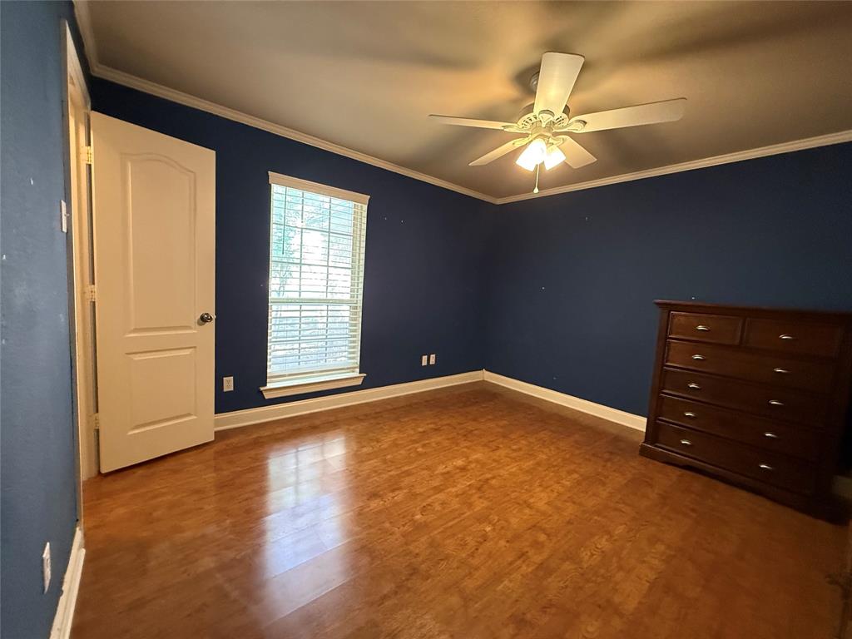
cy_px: 320
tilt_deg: -5.8
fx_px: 345
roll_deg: -4.9
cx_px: 426
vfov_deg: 85.7
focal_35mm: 14
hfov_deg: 102.1
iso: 640
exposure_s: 1/60
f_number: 2.2
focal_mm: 2.22
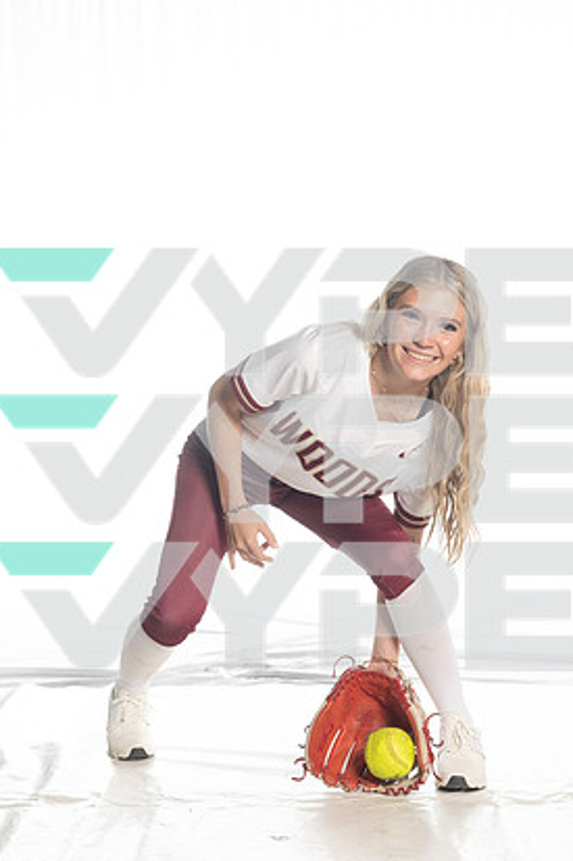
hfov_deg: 22.6
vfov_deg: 33.4
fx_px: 1434
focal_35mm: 60
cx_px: 300
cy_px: 461
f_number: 5
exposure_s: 1/200
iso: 500
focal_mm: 55
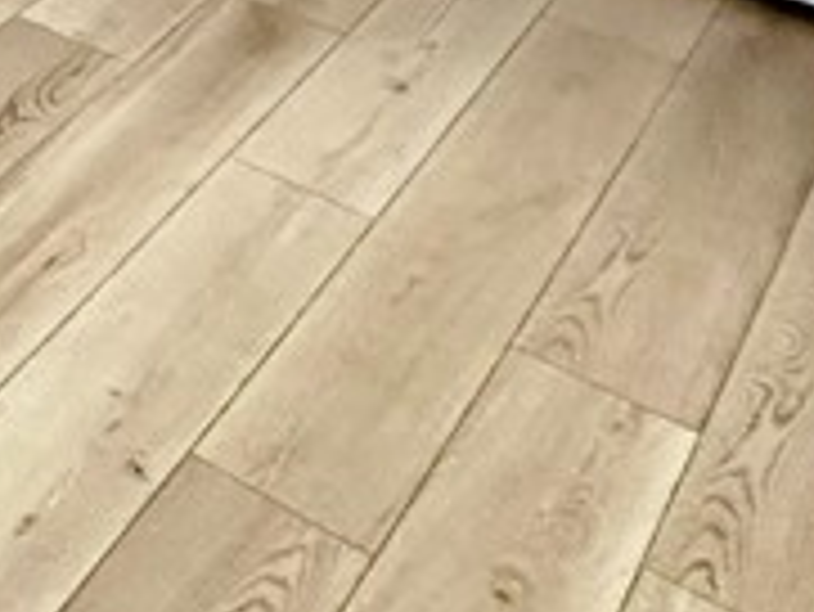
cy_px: -900
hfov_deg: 20.3
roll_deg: -0.2
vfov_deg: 13.3
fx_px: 1859
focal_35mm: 79
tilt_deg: -2.2
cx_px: -486
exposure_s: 1/120
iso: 250
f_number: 2.2
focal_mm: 2.22
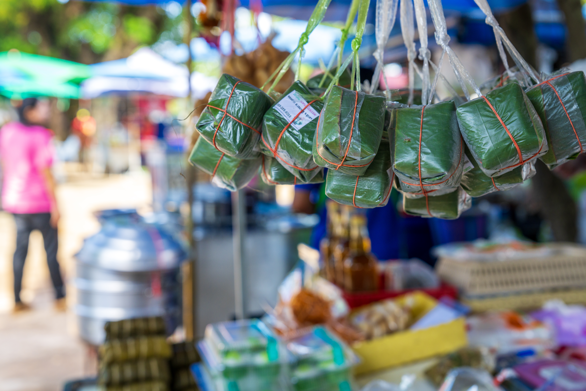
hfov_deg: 36.9
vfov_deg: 25.1
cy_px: 196
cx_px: 293
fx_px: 879
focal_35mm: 54
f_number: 5.6
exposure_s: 1/160
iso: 400
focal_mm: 54
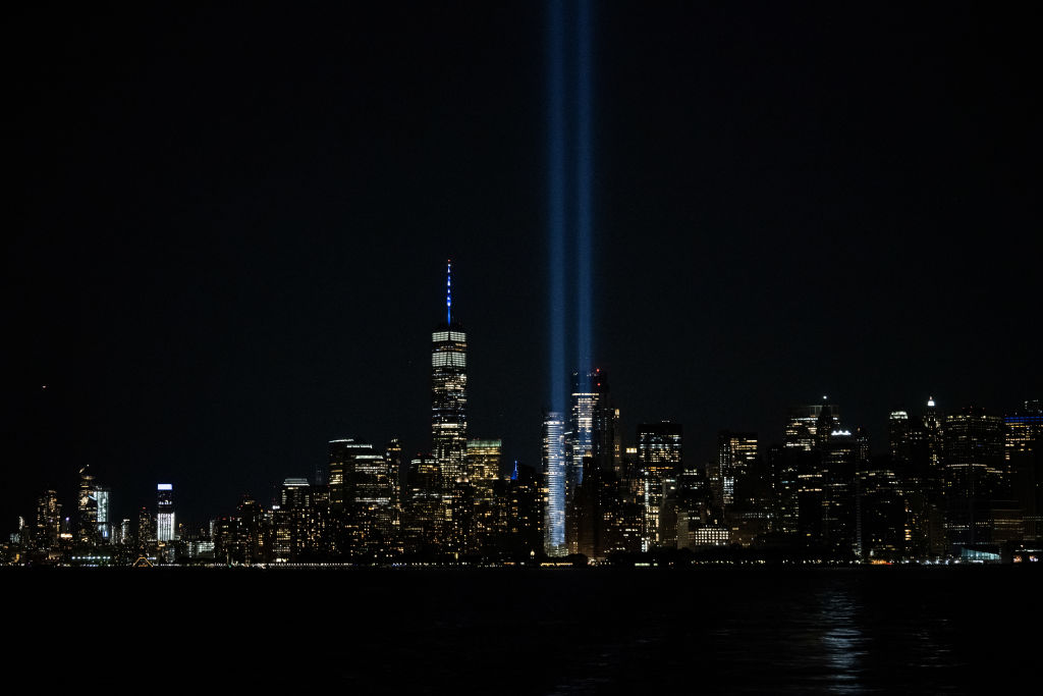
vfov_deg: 19.5
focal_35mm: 70
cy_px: 348
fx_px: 2028
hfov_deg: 28.8
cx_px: 522
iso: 6400
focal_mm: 70
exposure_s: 1/125
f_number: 2.8
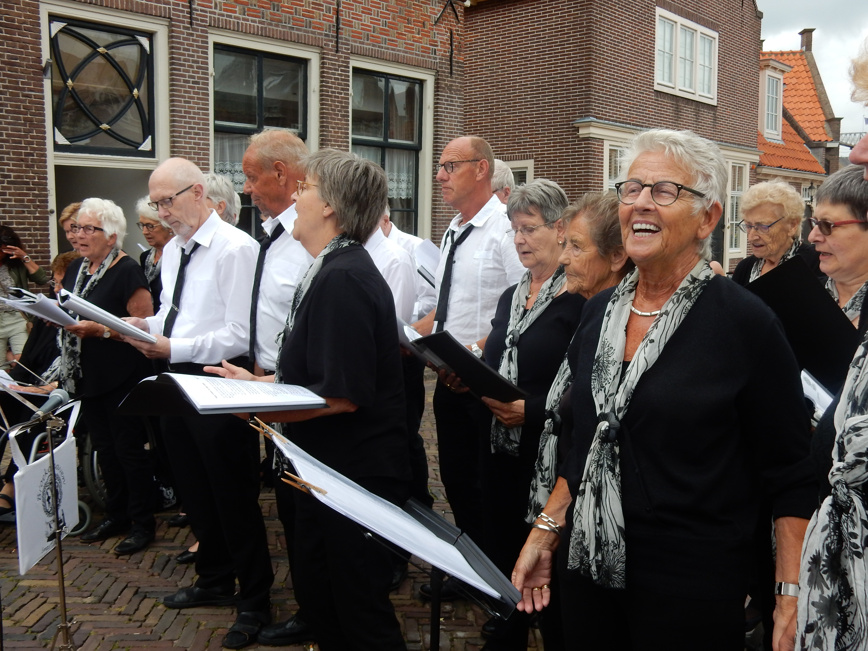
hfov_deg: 51.4
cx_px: 434
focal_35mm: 36
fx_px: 903
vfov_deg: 39.7
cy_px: 326
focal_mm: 6.4
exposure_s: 1/250
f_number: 4
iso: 125
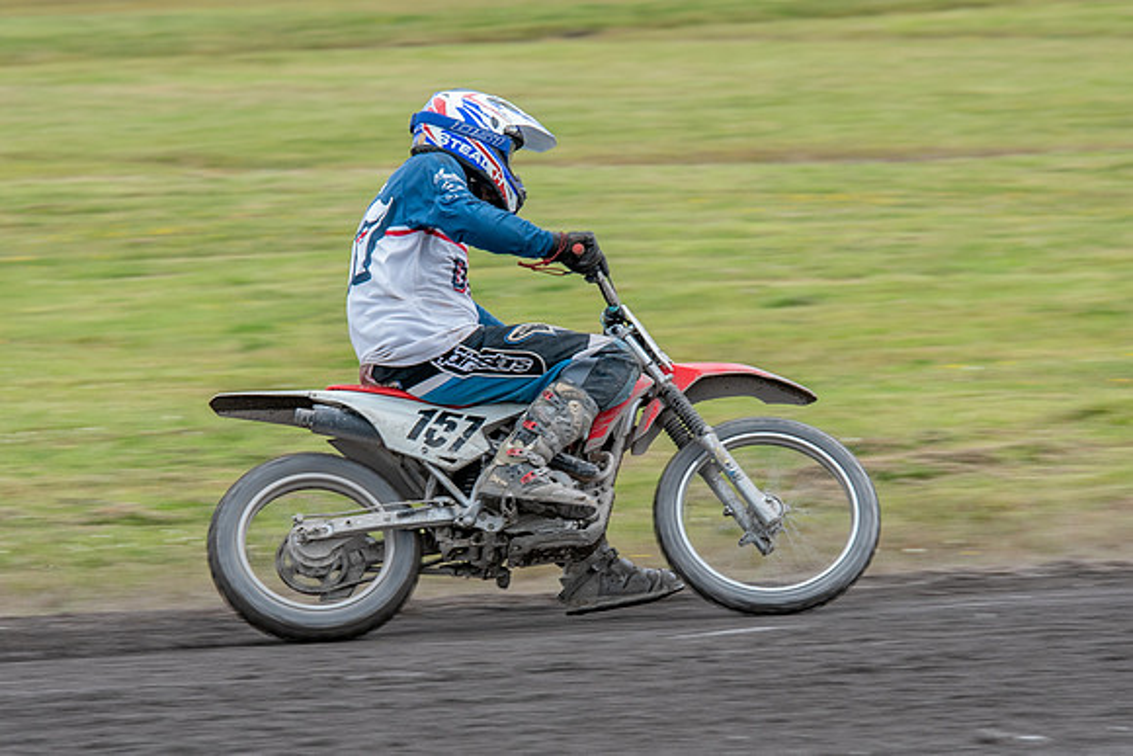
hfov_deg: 5.6
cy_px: 480
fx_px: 11608
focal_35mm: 369
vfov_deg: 3.7
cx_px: 586
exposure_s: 1/250
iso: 320
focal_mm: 200
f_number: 8
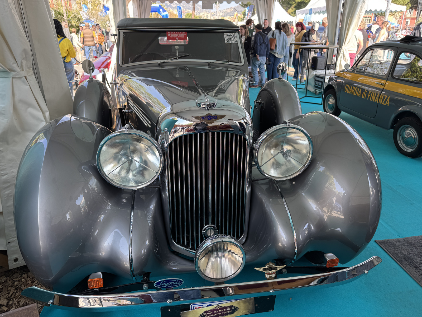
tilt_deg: -22.5
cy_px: 158
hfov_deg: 71.6
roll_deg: +1.1
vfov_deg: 56.8
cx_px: 211
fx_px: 293
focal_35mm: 24
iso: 80
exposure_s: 1/296
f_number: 1.78
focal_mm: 6.76
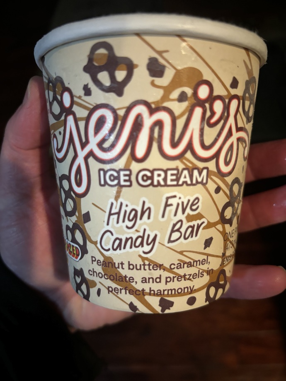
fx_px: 286
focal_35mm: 26
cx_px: 143
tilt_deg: -58.6
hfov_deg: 53.1
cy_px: 190
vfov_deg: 67.3
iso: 400
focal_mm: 5.96
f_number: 1.6
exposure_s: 1/60
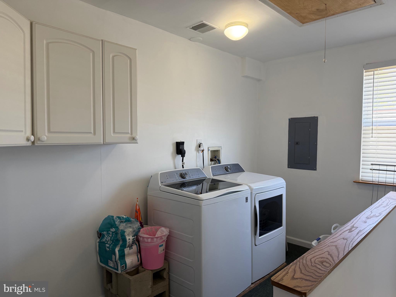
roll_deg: -0.3
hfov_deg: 71.6
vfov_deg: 56.8
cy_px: 148
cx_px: 198
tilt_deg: -2.3
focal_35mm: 24
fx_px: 275
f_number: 1.78
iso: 200
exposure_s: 1/120
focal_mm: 6.76
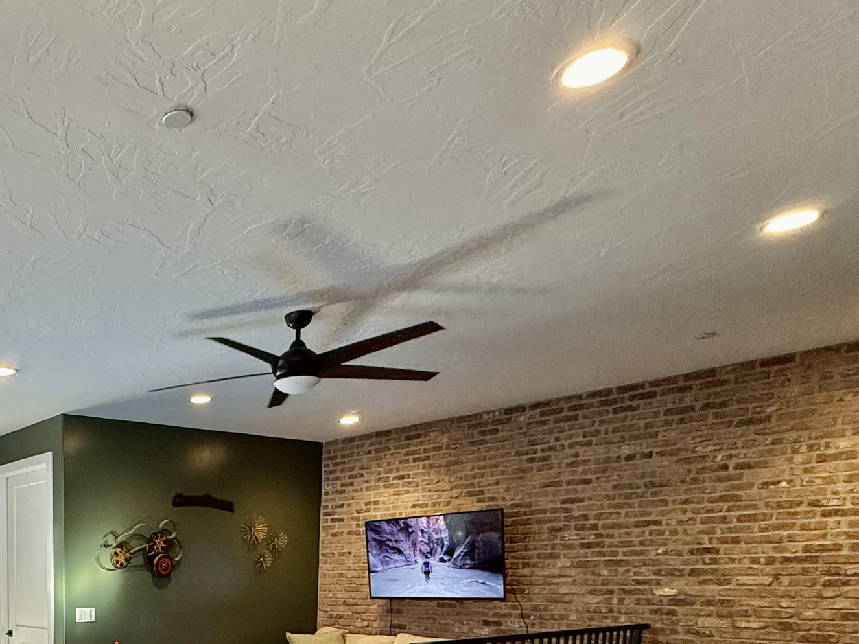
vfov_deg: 40.0
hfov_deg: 52.4
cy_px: 669
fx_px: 745
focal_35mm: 30
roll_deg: +0.1
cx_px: 79
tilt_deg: -5.9
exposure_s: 1/120
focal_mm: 2.22
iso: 250
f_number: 2.2
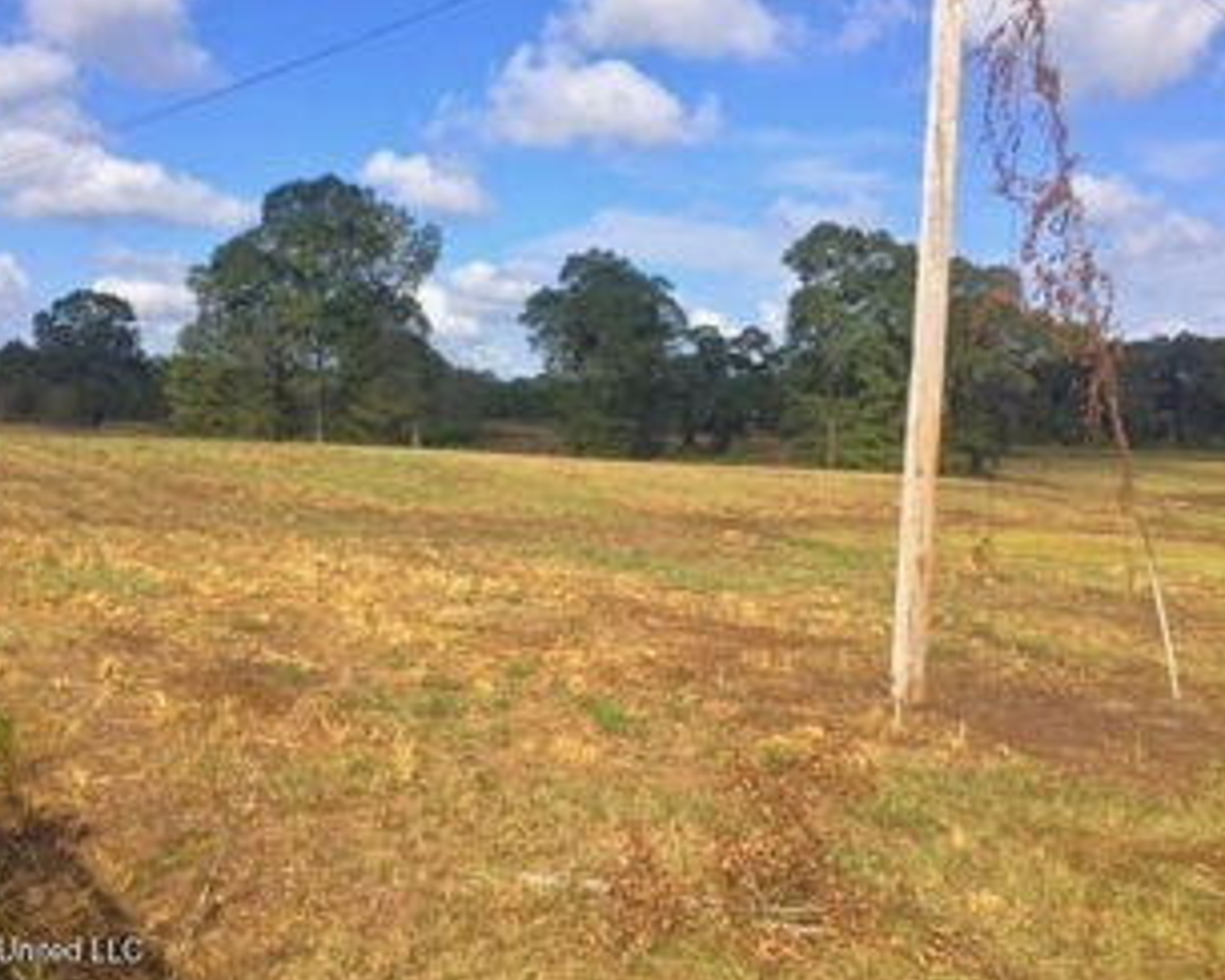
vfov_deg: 43.3
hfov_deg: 52.8
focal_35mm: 34
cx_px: 552
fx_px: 1233
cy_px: 448
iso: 32
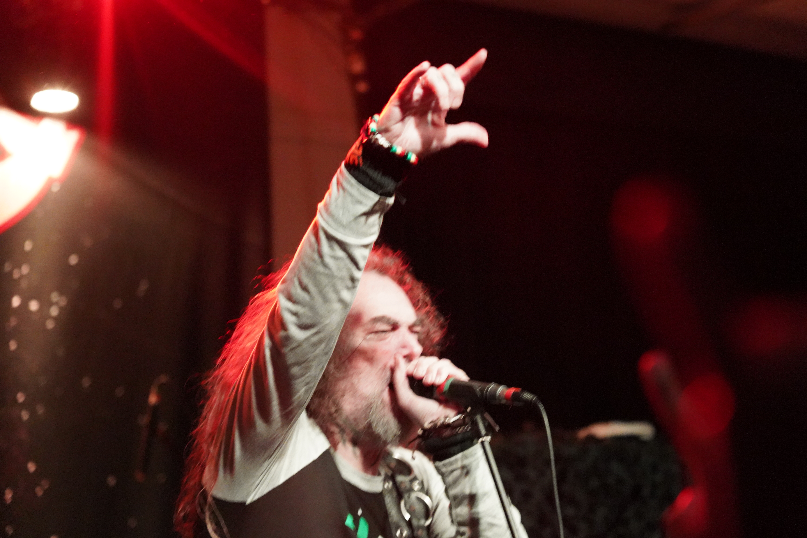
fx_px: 2354
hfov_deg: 19.5
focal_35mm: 105
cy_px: 269
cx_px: 404
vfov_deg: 13.0
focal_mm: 105
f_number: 4
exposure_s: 1/50
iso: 12800
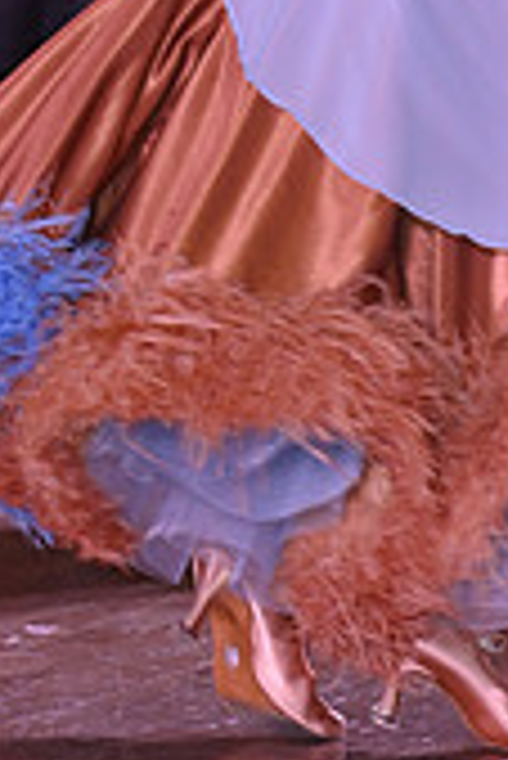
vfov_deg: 3.6
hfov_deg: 2.4
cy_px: -342
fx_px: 11955
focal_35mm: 566
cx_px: 641
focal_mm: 165
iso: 1250
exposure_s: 1/200
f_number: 5.6
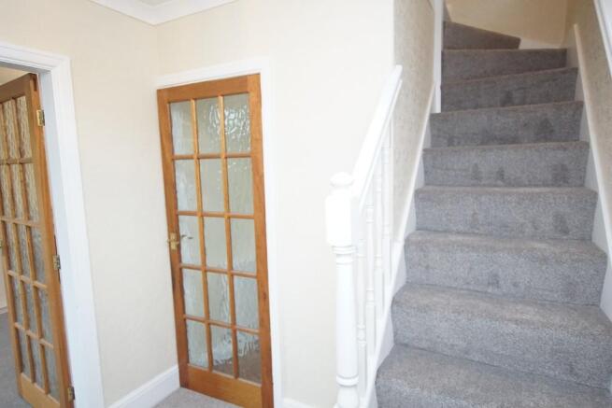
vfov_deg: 56.2
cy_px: 204
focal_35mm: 22
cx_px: 306
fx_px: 383
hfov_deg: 77.3
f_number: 3.5
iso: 2500
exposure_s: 1/160
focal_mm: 15
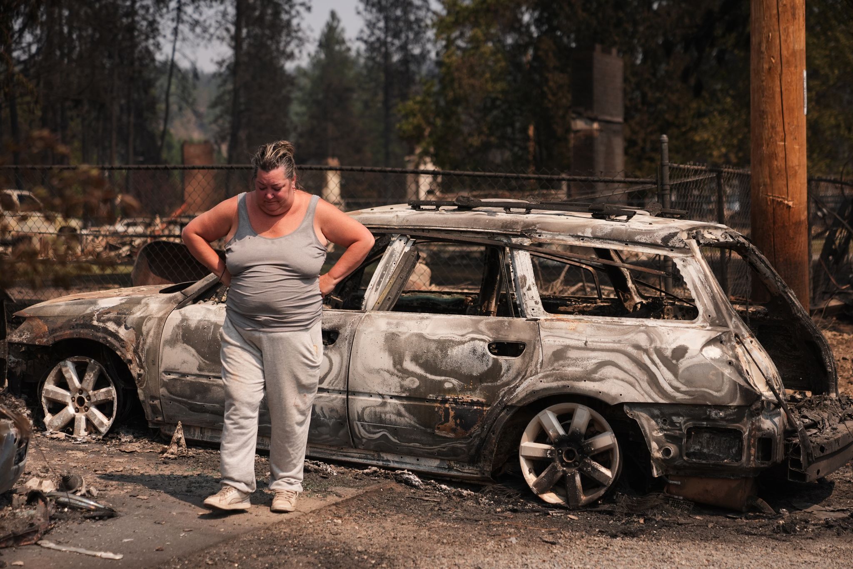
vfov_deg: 19.5
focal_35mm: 70
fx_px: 1658
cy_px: 284
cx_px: 426
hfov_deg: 28.8
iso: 400
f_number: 2.8
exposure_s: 1/10000
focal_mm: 70
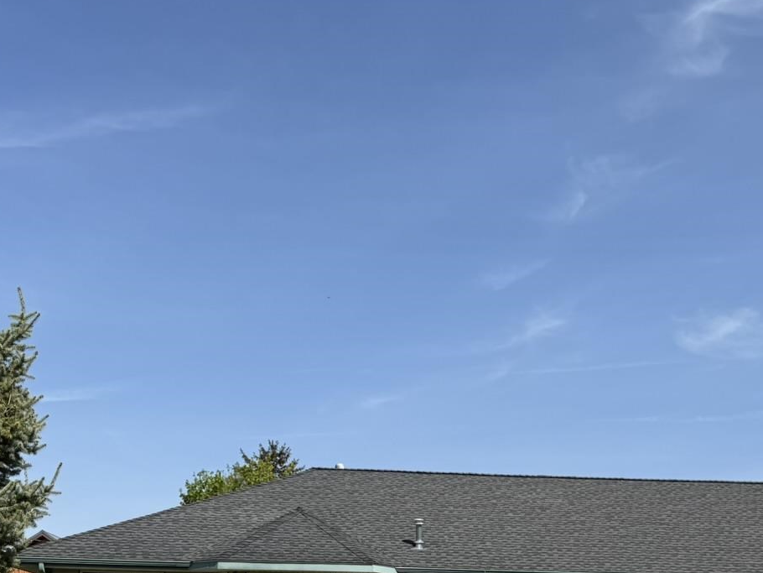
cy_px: 606
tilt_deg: +2.6
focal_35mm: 54
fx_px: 1191
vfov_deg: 25.4
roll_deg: -1.1
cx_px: 444
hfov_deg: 35.5
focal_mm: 6.76
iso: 80
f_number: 1.78
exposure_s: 1/5319
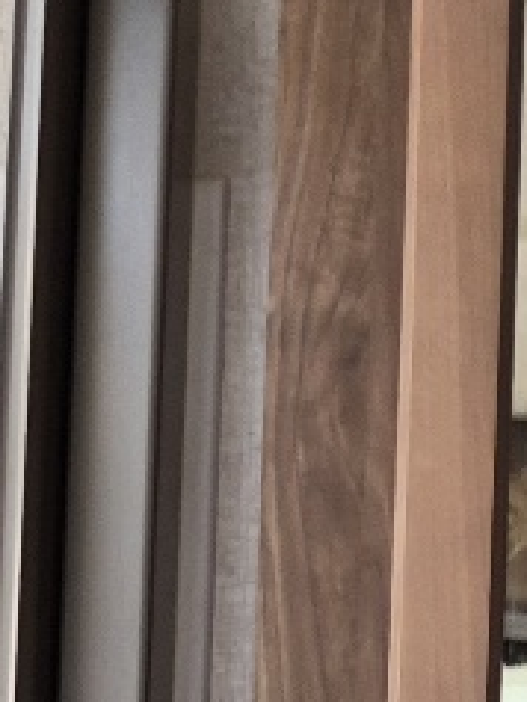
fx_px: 3144
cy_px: 1813
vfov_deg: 10.5
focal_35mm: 155
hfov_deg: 9.3
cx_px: 799
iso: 200
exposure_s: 1/120
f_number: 1.8
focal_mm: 5.4
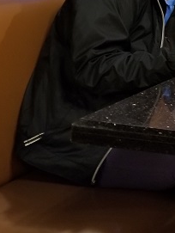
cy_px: 17
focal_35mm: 91
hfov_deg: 13.2
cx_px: 386
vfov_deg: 21.0
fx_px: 612
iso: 200
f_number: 1.7
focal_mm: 4.3
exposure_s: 1/17
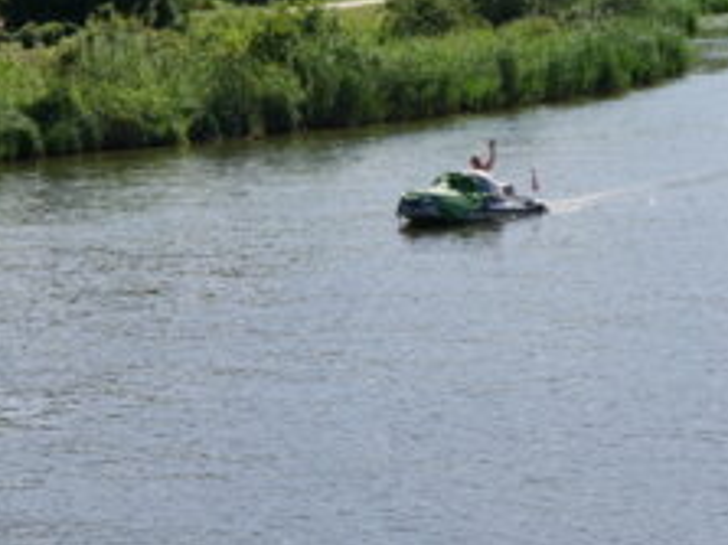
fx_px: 3174
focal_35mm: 151
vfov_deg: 9.8
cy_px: 82
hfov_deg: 13.1
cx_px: 284
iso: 200
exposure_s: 1/400
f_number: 9
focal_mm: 42
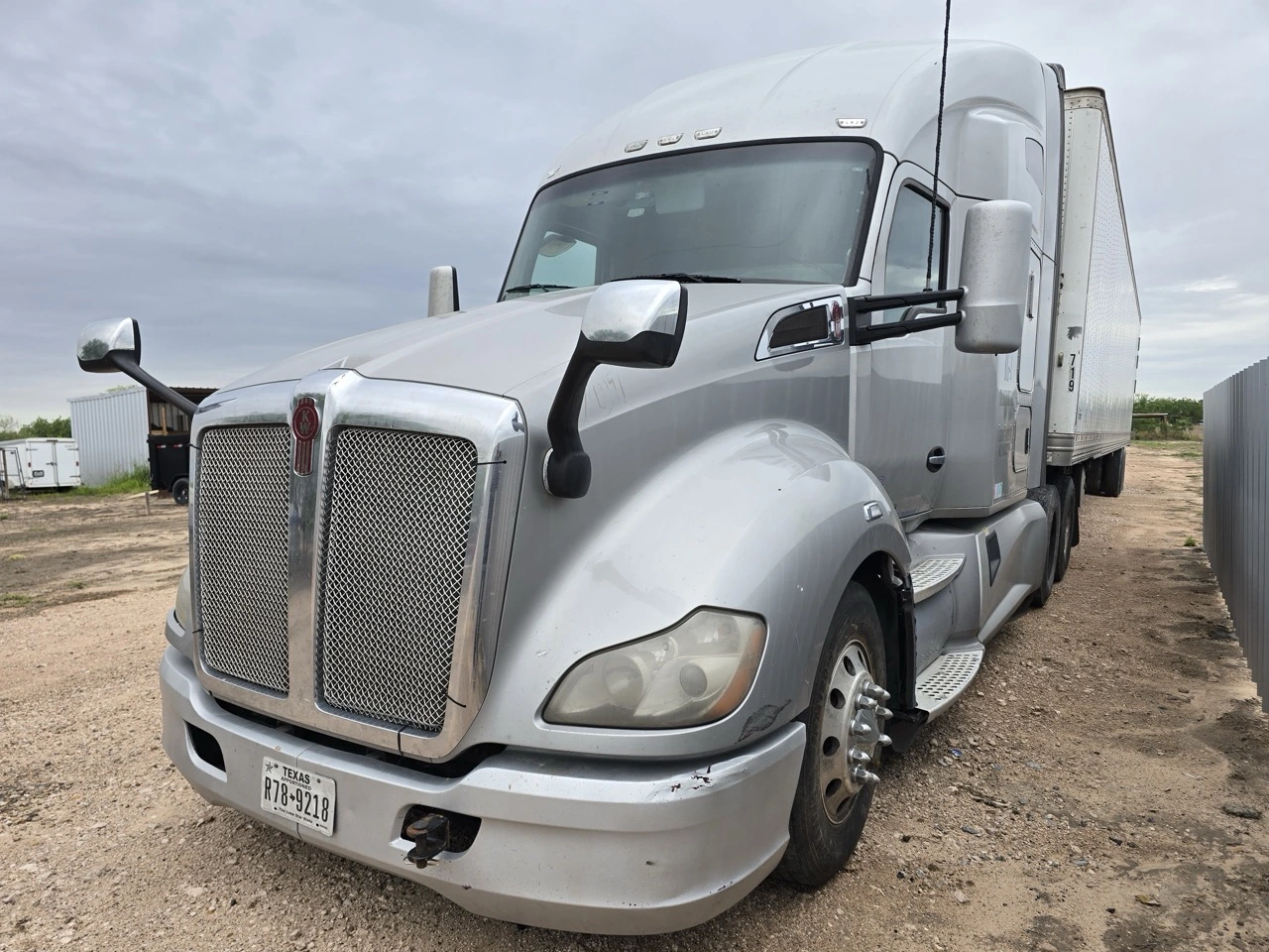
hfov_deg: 73.9
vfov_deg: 58.9
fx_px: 843
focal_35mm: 23
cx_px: 634
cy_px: 476
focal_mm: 6.3
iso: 12
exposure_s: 1/180
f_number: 1.7
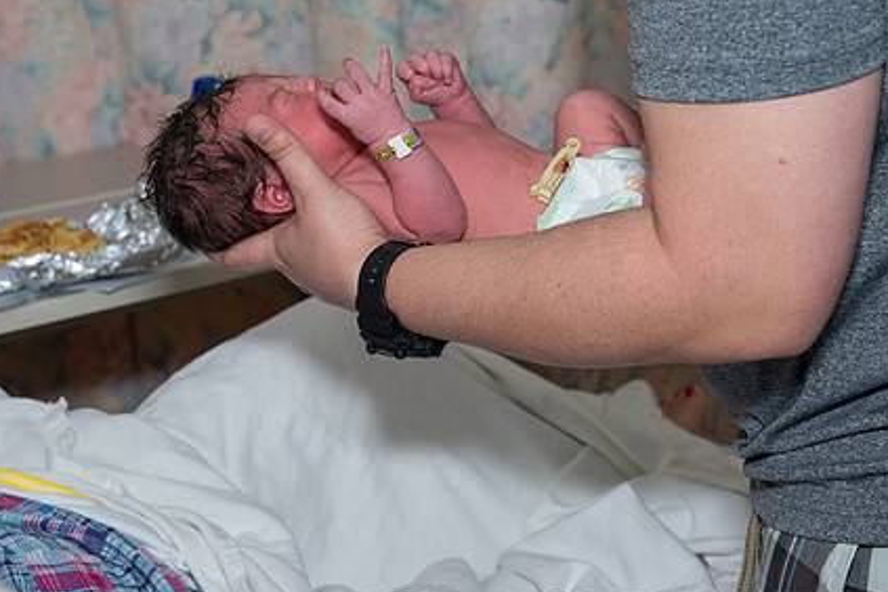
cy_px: 266
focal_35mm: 85
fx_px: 2097
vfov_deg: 16.1
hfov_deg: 23.9
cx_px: 430
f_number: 7.1
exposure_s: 1/200
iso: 640
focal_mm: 62
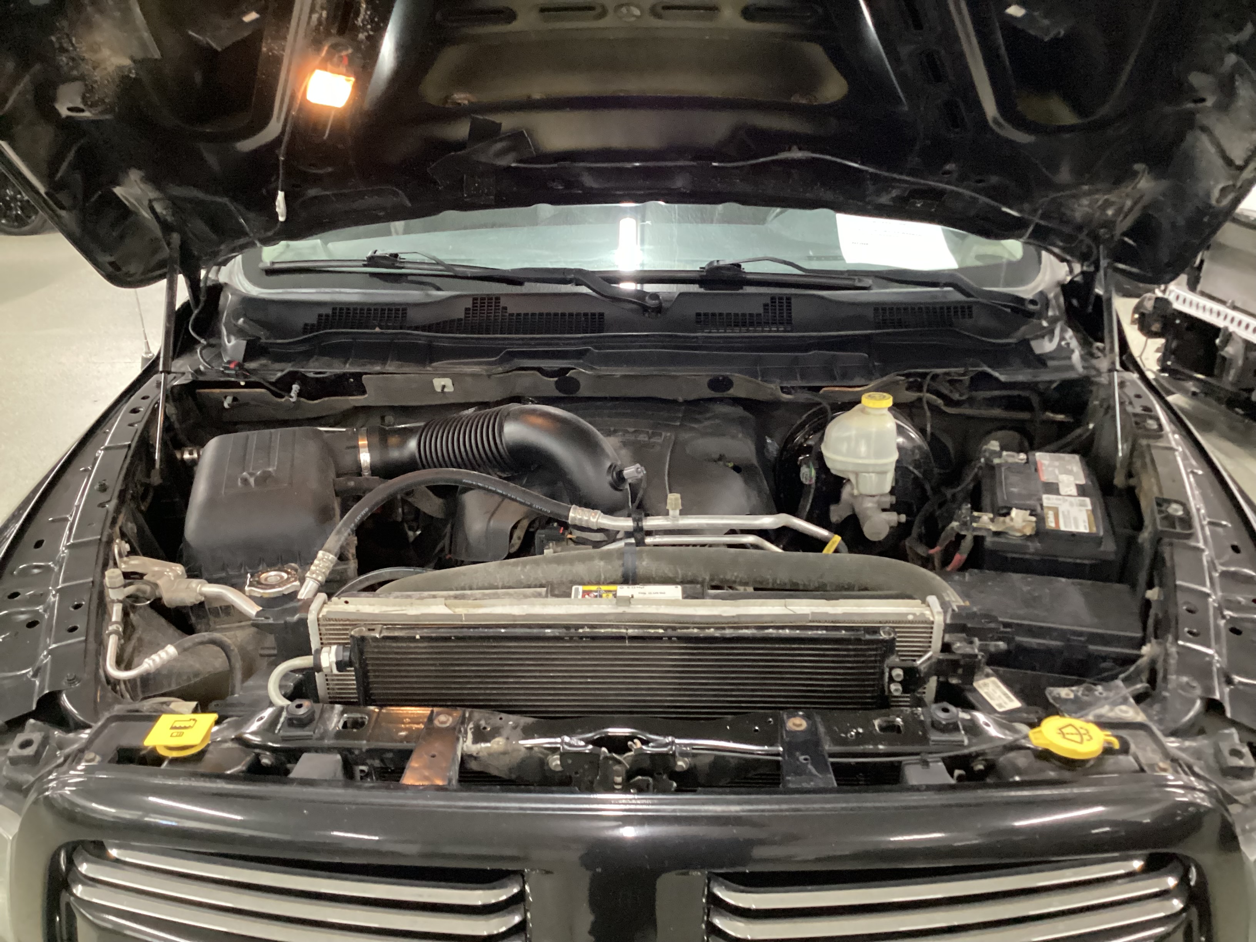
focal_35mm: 31
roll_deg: +0.2
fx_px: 1125
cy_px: 471
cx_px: 628
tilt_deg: -24.3
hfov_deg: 58.4
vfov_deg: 45.4
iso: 640
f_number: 2.4
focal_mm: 3.3
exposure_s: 1/25
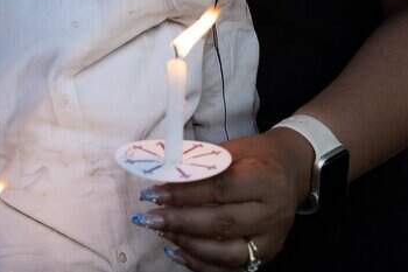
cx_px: -13
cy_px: 19
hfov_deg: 4.1
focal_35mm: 497
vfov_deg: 2.8
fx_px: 5630
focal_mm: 145
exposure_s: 1/640
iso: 1000
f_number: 2.8
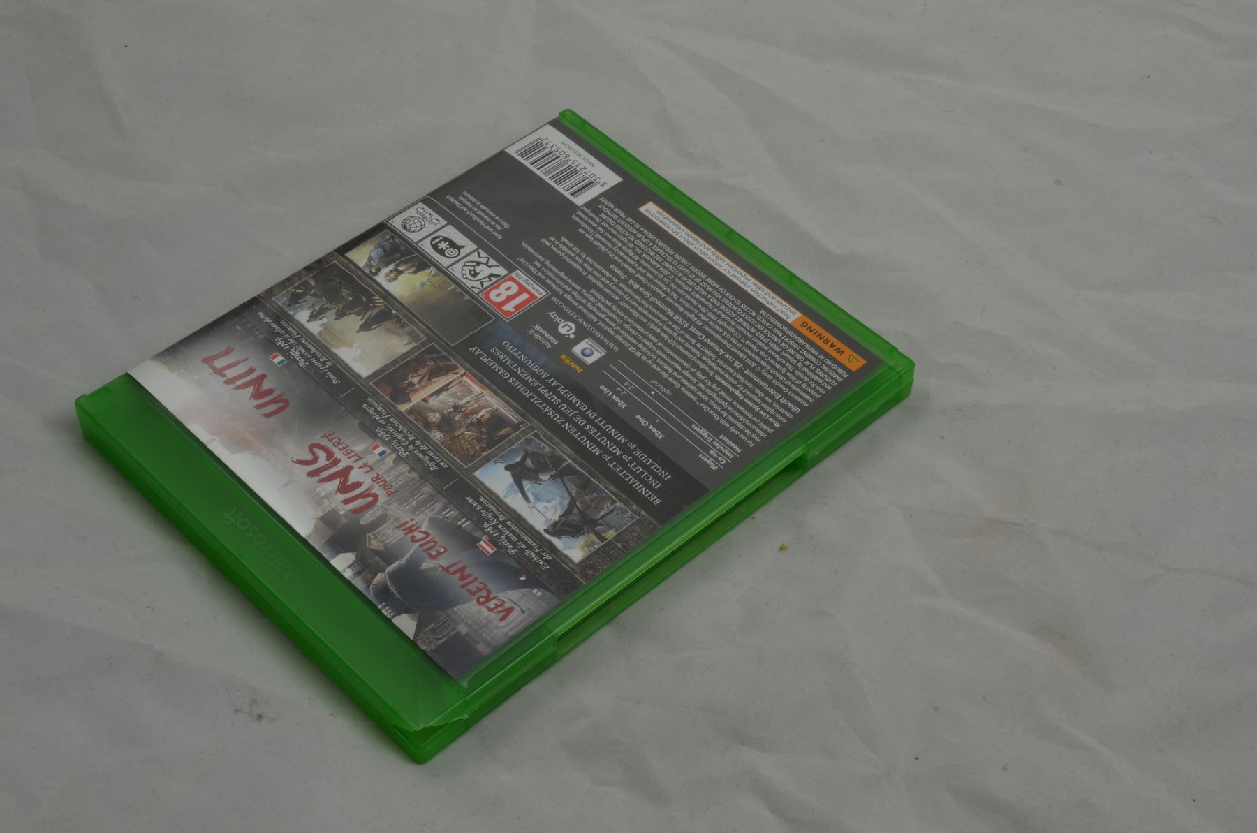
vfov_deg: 22.5
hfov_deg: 33.5
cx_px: 628
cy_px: 416
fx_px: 2091
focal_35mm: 60
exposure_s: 1/3
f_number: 20
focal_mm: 40
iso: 100
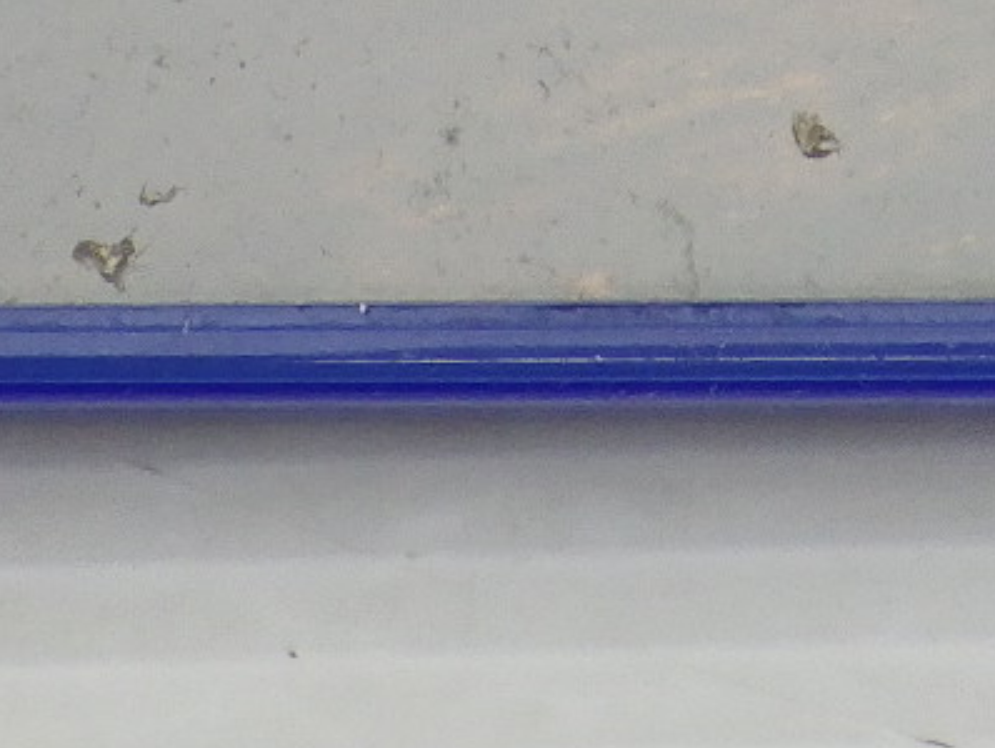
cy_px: -1163
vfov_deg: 6.5
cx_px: 955
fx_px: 6212
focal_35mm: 216
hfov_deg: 9.1
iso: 200
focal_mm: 7.5
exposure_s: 1/125
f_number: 4.2
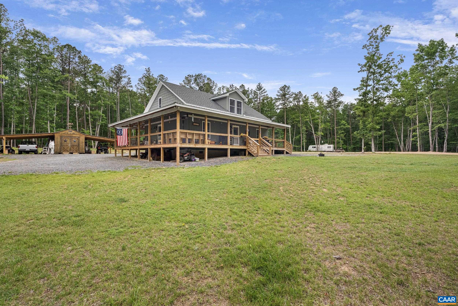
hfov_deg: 96.7
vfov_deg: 73.8
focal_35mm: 16
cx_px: 229
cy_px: 153
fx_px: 204
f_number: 8
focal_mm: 16
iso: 800
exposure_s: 1/125
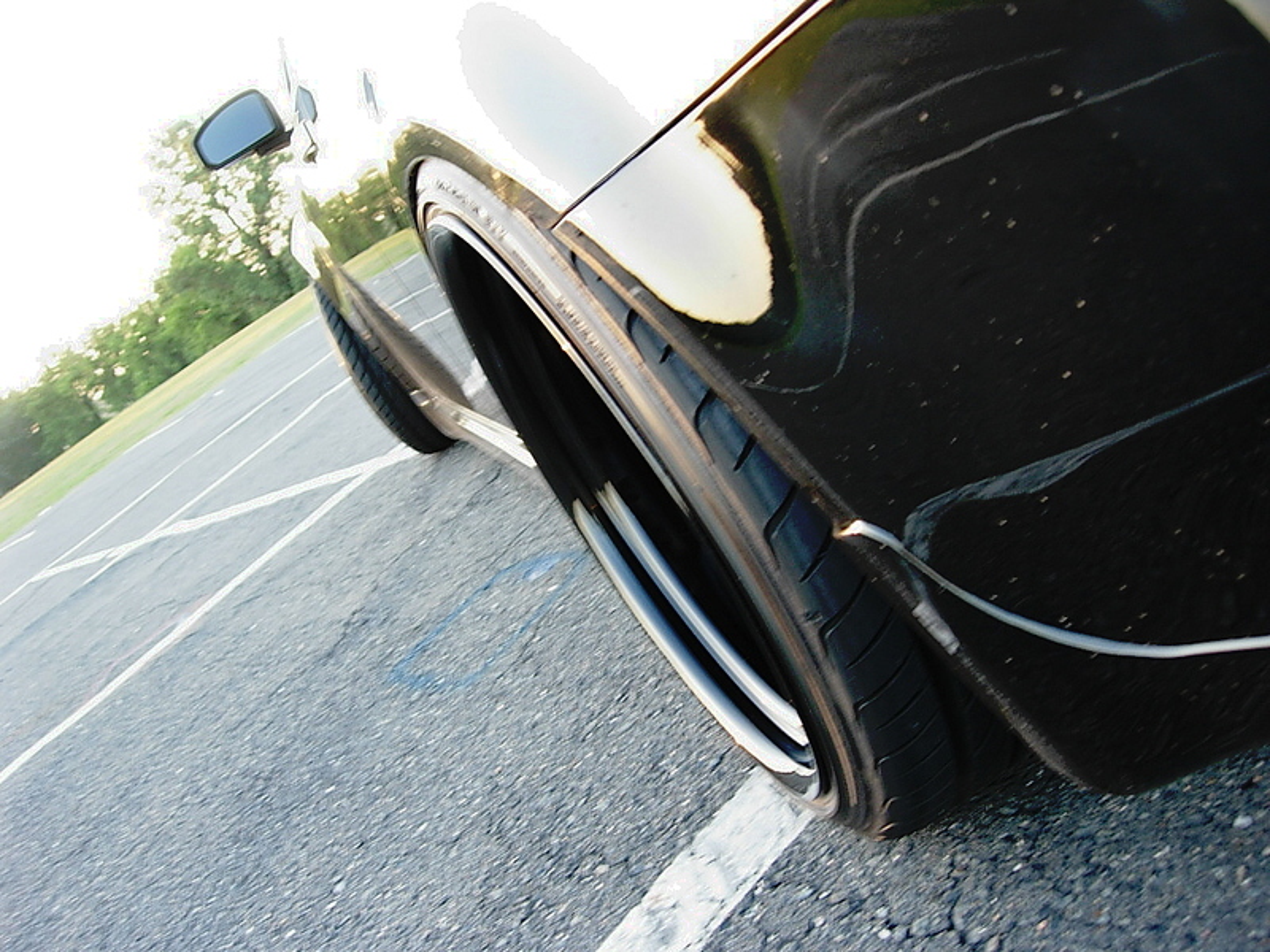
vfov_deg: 37.7
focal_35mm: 38
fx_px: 1394
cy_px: 476
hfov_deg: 49.0
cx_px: 635
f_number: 2.8
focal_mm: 7.8
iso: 64
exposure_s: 1/24.6
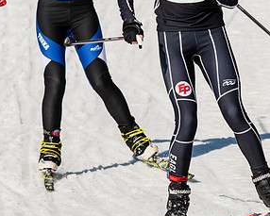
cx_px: 177
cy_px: 75
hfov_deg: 1.9
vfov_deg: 1.6
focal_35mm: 996
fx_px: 7962
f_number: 7.1
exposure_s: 1/2000
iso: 400
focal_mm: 300
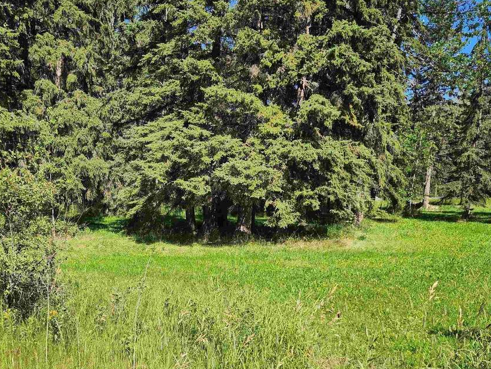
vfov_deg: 40.3
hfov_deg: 52.4
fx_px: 497
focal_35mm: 35
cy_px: 240
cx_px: 208
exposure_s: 1/832
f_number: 1.8
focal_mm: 6.4
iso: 12
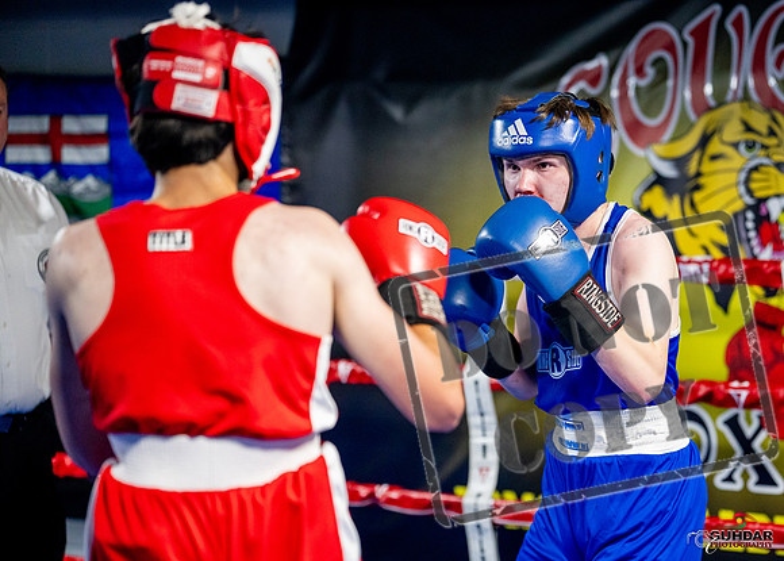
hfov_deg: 18.8
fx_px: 2363
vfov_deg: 13.5
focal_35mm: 106
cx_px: 507
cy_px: 338
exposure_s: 1/1000
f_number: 2
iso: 4000
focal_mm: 84
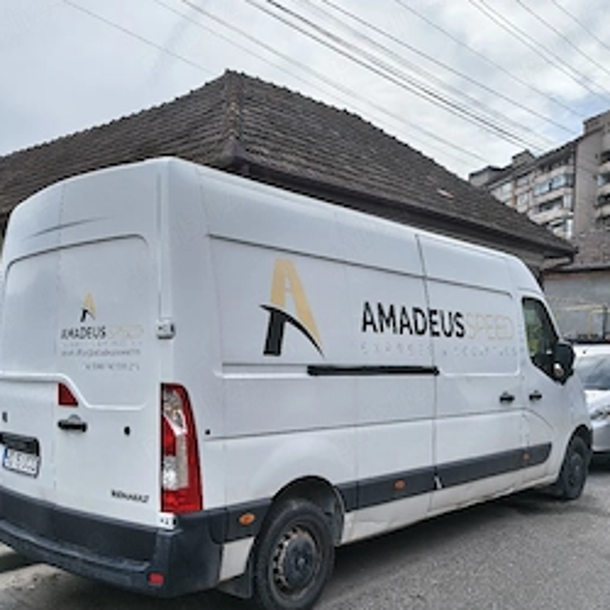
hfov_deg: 48.3
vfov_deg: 47.3
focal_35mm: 34
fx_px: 678
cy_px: 427
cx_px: 266
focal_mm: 5.56
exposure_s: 1/909
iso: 100
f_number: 1.8
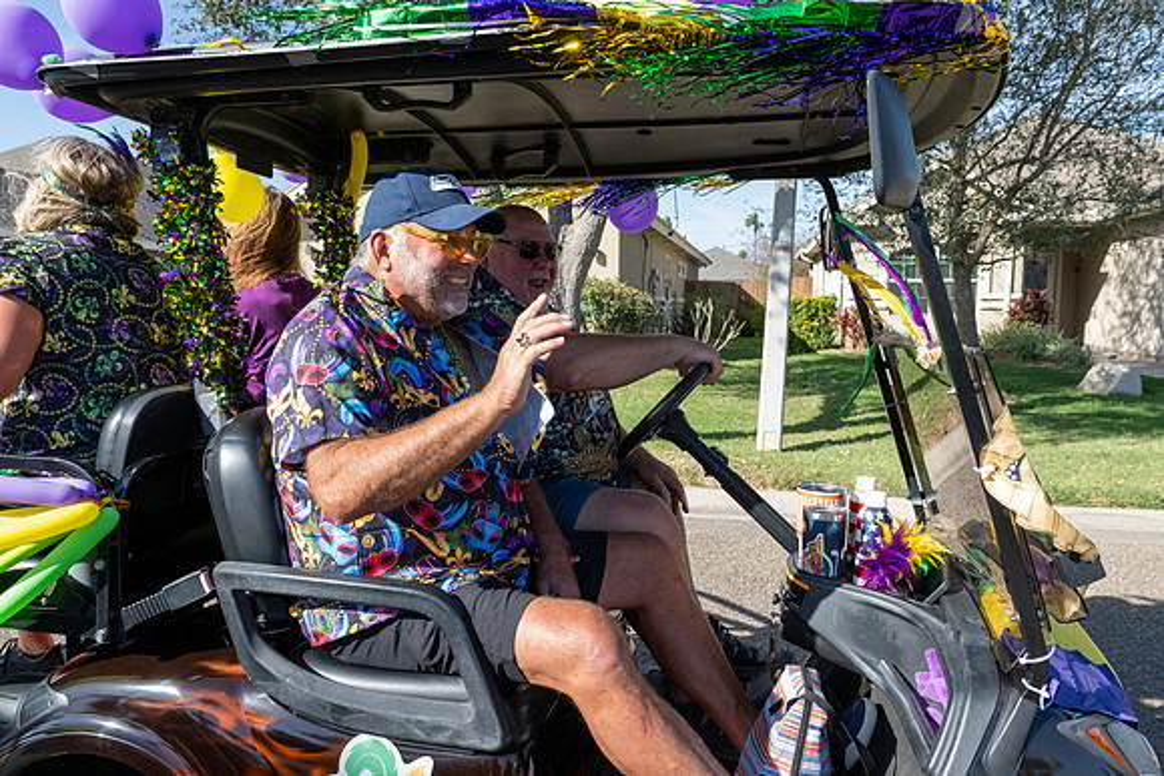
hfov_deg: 67.4
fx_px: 873
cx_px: 582
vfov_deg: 48.0
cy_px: 388
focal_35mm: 27
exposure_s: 1/1600
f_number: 10
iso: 2500
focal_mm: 27
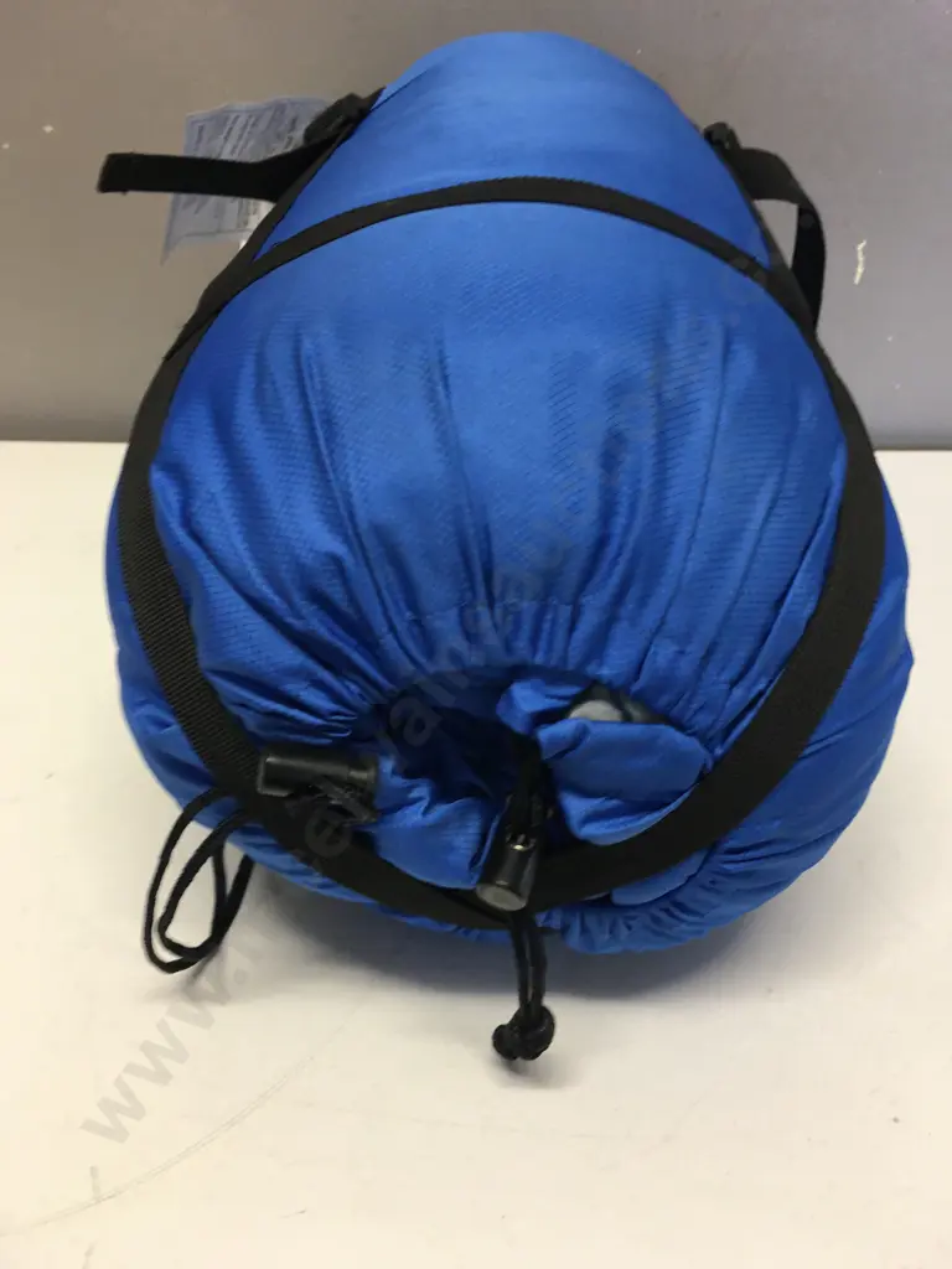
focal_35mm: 29
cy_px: 634
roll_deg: +1.9
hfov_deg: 48.2
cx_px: 476
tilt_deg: -33.8
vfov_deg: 61.7
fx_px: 1063
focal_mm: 4.15
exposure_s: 1/33
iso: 64
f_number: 2.2
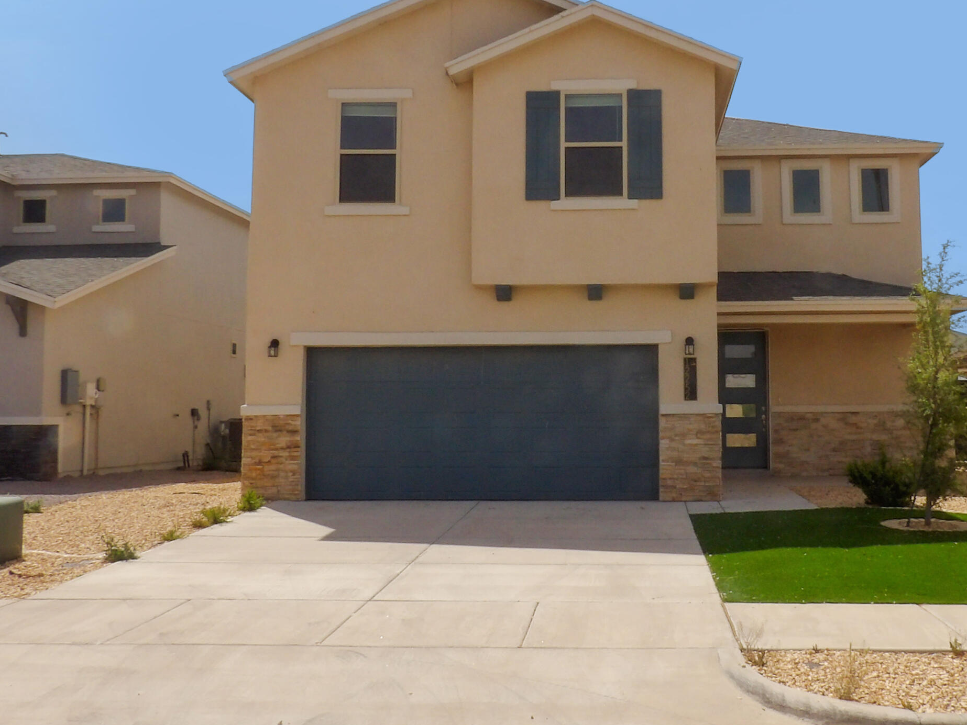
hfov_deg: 47.4
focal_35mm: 39
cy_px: 316
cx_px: 605
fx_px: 1090
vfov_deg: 36.8
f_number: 7.4
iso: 100
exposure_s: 1/427
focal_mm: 4.3
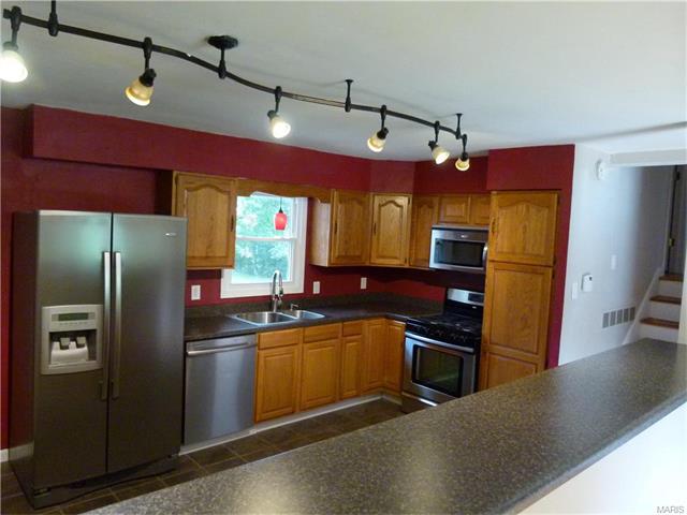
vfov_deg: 54.9
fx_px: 496
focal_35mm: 25
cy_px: 258
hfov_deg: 69.4
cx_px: 344
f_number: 2.8
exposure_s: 1/50
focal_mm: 4.5
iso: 400
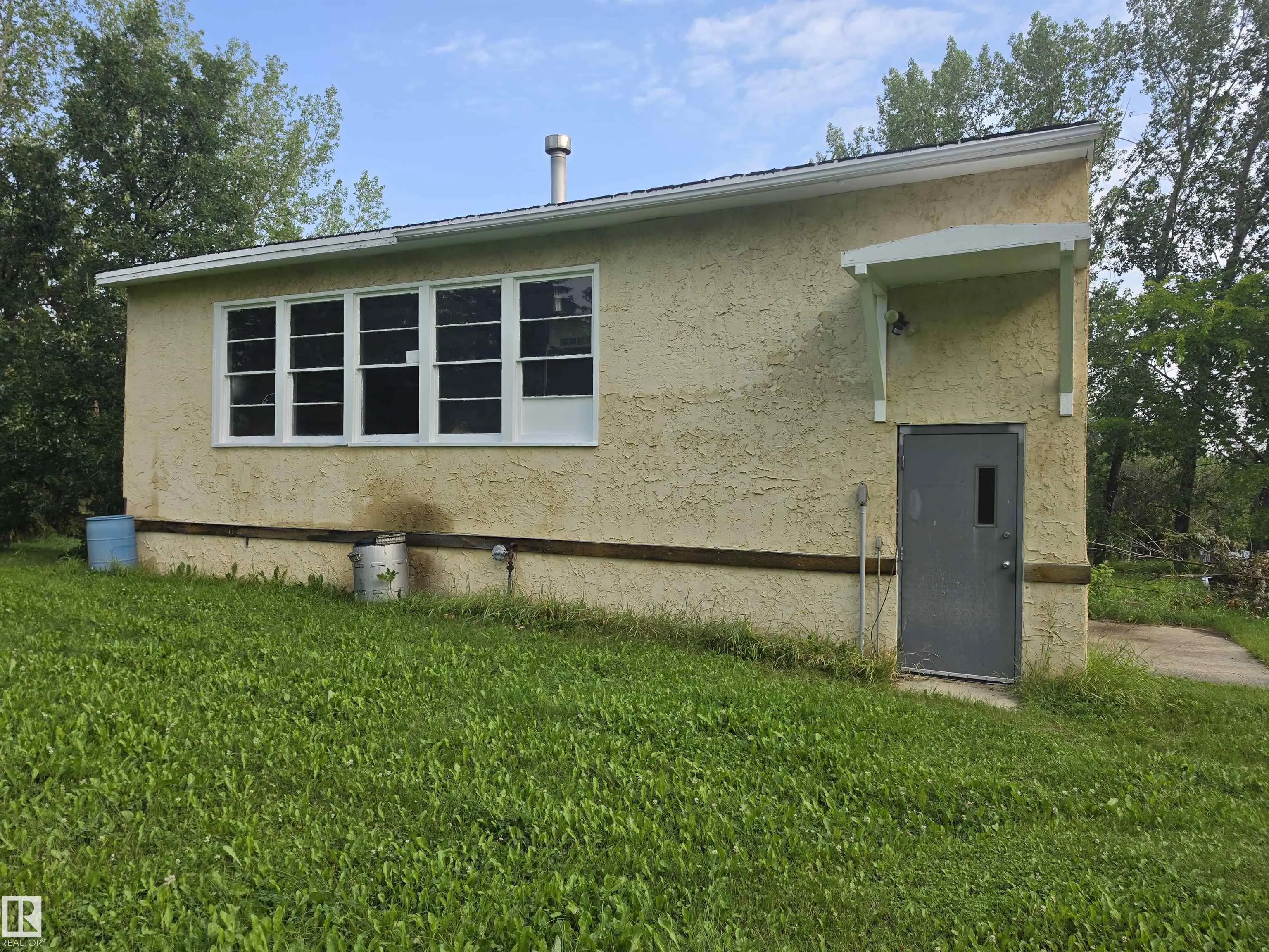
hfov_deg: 73.9
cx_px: 634
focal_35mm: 23
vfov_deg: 58.9
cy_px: 476
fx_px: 843
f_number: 1.4
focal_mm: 6.5
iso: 64
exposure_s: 1/2463
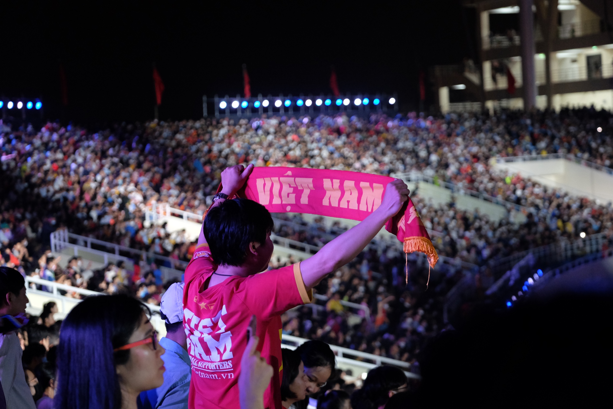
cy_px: 204
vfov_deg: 17.5
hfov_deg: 26.0
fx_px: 1328
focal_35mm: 78
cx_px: 306
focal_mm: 52
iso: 2000
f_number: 2.8
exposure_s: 1/60
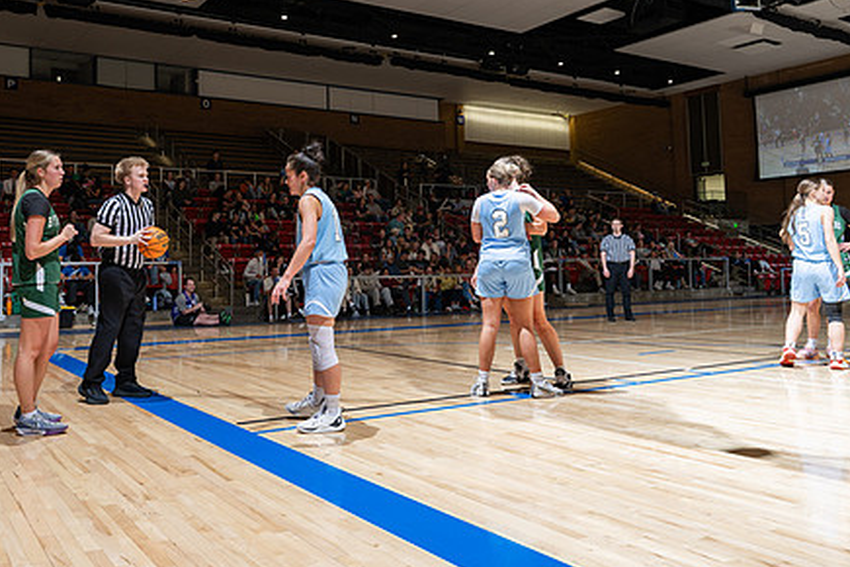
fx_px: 755
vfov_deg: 40.8
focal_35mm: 32
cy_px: 212
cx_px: 326
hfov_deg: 58.1
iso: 80
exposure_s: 1/100
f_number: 5
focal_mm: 24
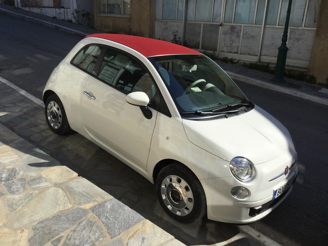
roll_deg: -1.4
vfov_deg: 45.4
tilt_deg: -21.3
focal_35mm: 31
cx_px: 164
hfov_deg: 58.4
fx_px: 294
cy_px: 123
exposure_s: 1/1773
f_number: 2.4
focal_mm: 3.3
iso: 25
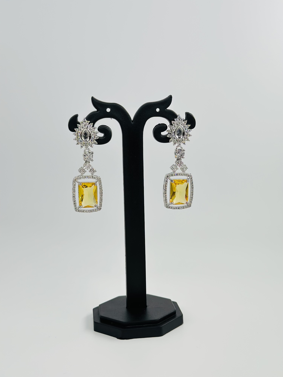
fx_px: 523
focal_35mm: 48
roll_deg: -0.3
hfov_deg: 30.3
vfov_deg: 39.7
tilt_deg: -8.1
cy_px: 188
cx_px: 142
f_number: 1.78
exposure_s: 1/1815
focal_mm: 6.86
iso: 80
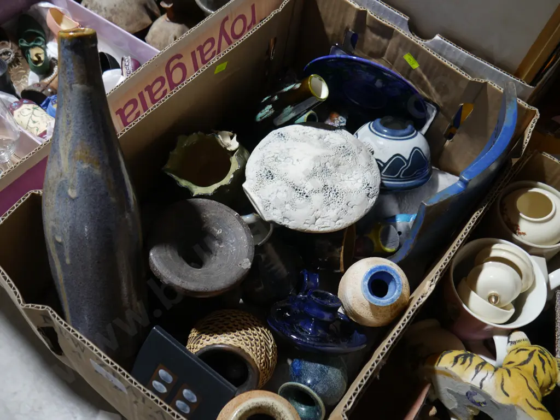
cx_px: 280
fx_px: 518
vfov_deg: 44.2
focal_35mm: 32
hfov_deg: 56.8
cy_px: 210
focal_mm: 16
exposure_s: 1/60
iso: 320
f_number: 3.6
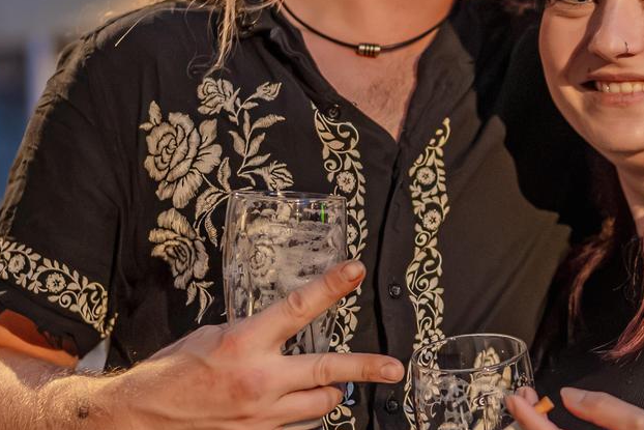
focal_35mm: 108
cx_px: 585
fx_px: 1932
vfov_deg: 12.7
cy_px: 225
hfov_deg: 18.6
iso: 4000
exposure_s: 1/250
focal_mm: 35
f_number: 1.2
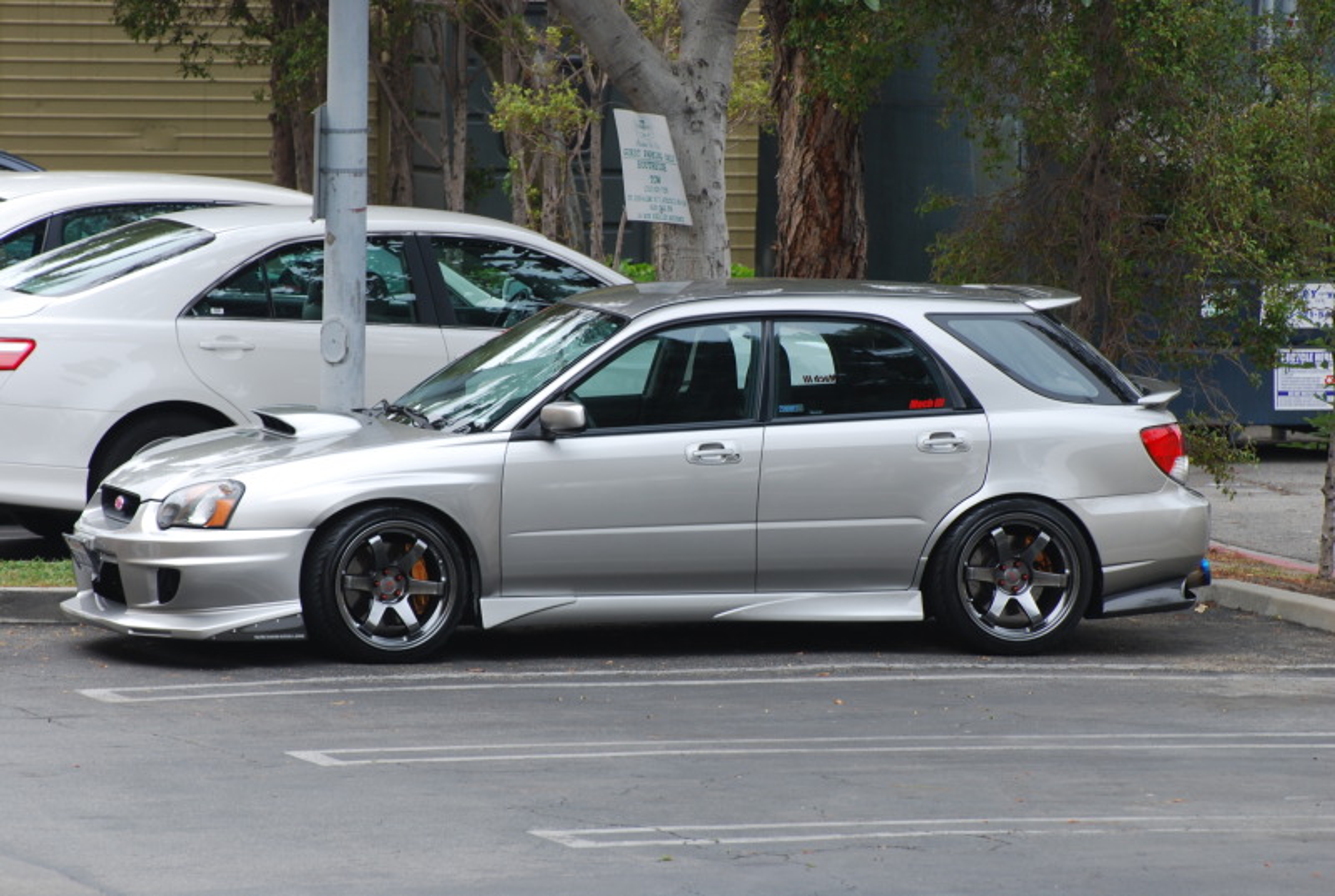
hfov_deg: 5.7
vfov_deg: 3.8
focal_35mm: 360
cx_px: 668
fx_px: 13377
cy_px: 448
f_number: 8
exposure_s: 1/80
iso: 125
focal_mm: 240
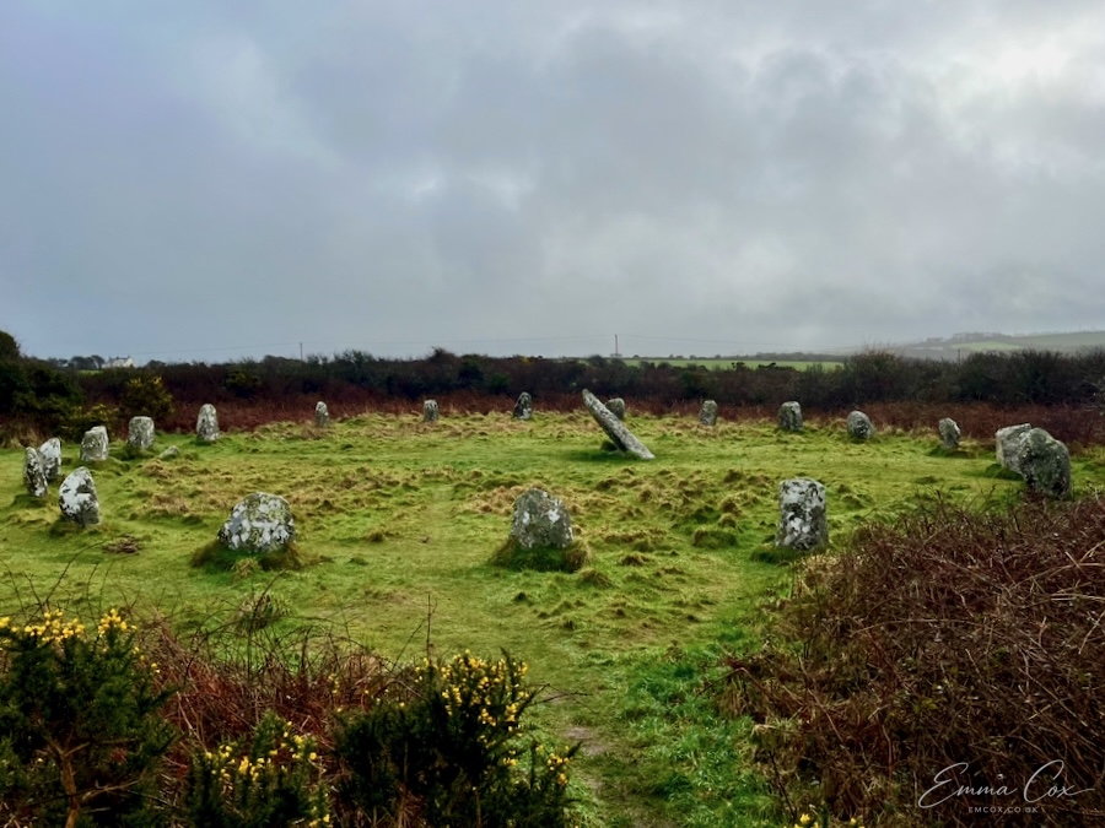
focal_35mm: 26
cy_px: 414
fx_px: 830
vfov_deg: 53.1
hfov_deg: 67.3
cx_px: 552
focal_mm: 5.1
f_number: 1.6
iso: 50
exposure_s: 1/5556
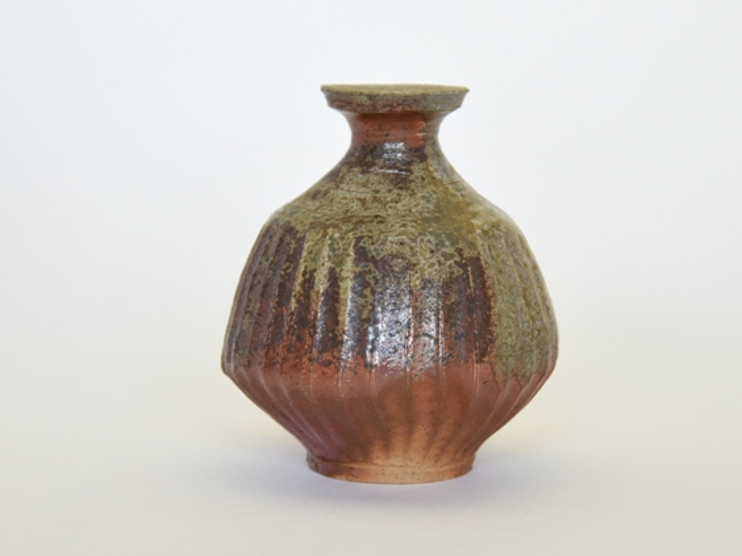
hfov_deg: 27.0
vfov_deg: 20.4
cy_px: 277
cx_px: 374
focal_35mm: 72
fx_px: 1543
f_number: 4.5
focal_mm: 66
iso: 1250
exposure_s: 1/320
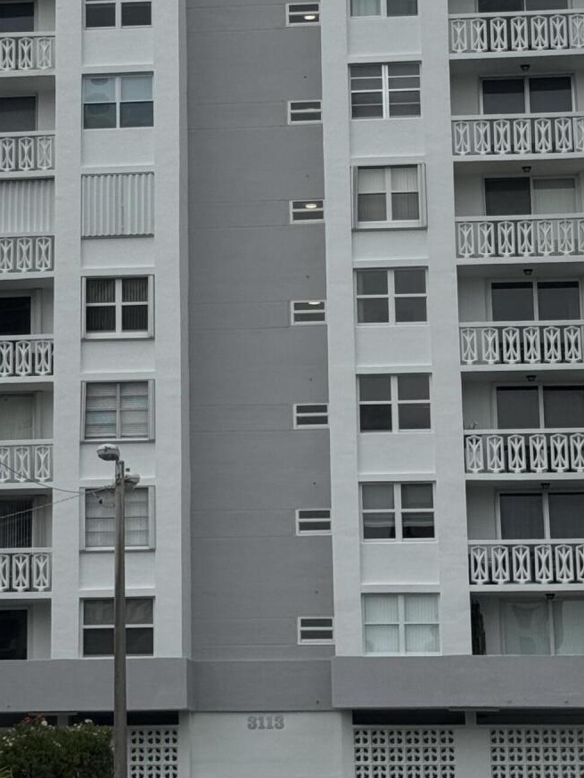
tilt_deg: +14.3
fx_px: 2474
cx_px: 200
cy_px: 146
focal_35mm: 110
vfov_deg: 17.7
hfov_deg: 13.4
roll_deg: -0.1
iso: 64
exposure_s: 1/3817
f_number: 1.78
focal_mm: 6.76
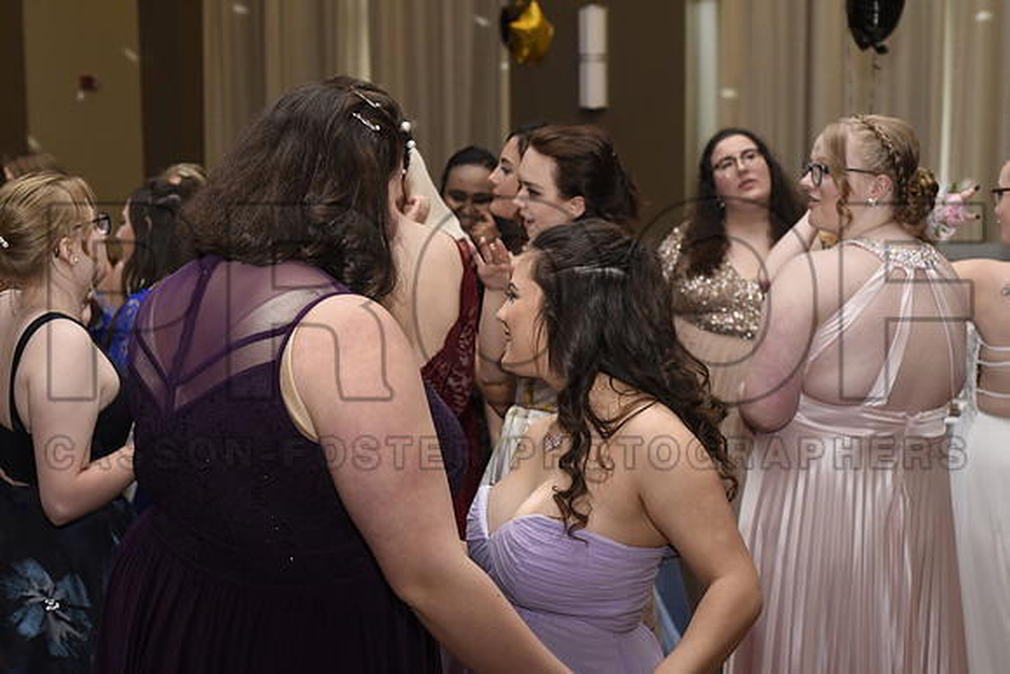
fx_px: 1403
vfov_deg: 27.0
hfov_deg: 39.6
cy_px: 337
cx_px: 505
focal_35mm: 50
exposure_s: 1/200
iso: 1250
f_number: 5
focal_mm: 50
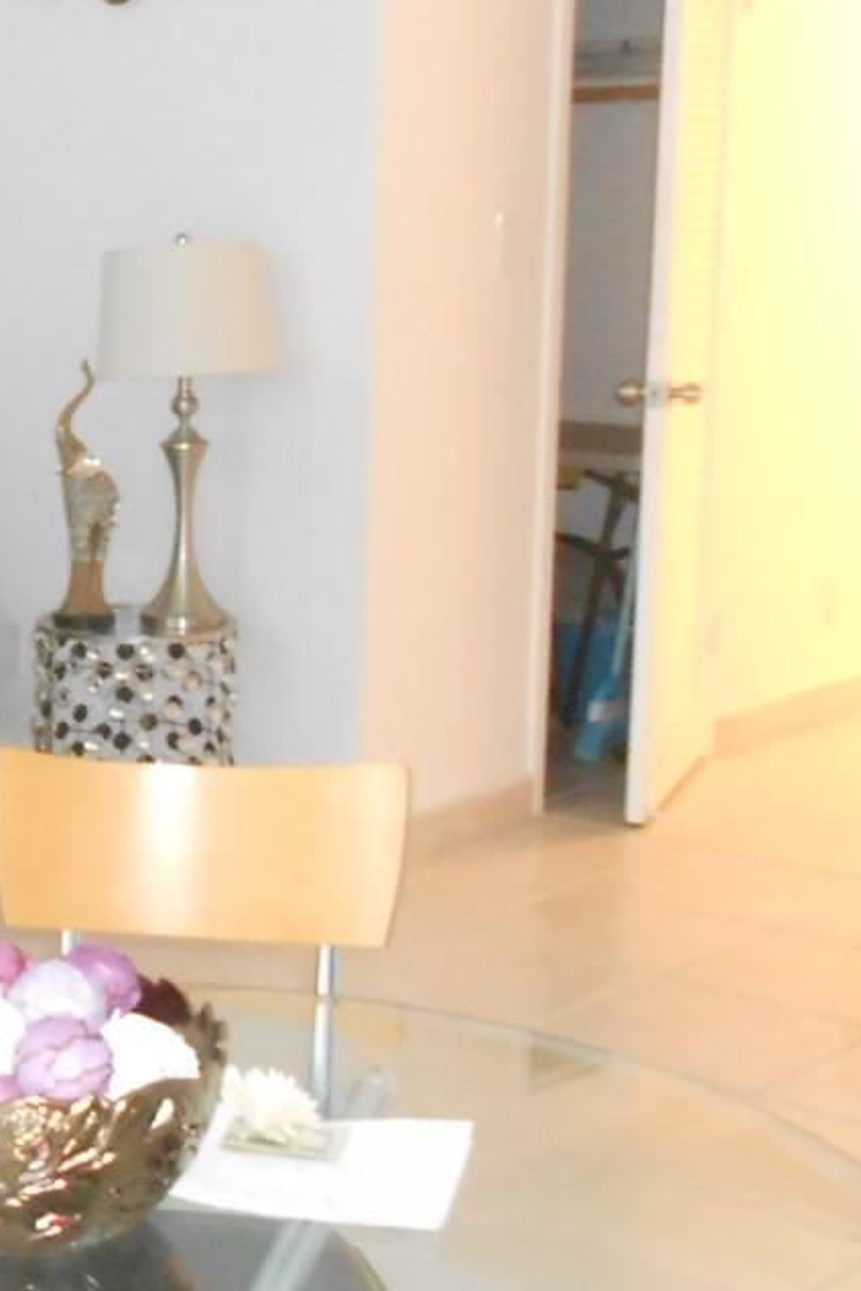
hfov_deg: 18.6
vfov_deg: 29.6
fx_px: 2439
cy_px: 706
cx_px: -270
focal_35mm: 68
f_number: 3.5
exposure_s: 1/10
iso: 800
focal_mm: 4.6
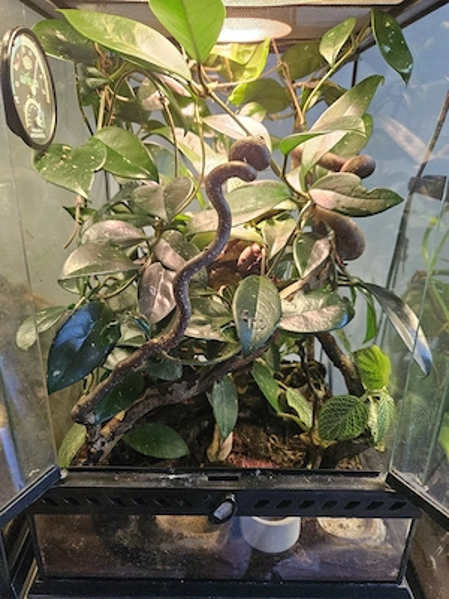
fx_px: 398
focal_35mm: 23
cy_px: 300
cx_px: 224
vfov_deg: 73.9
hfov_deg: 58.9
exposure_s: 1/101
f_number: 1.8
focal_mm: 5.4
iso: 640
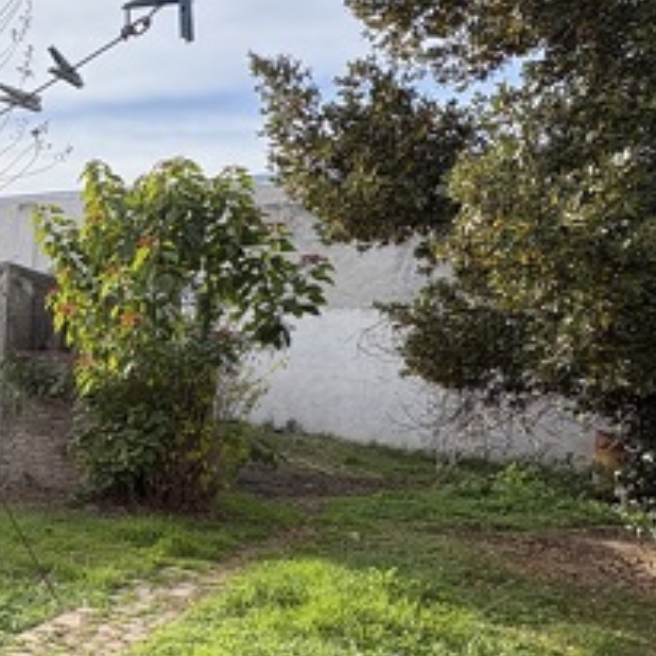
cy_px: 459
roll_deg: -1.8
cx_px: -76
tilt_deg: -6.2
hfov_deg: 35.4
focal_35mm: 40
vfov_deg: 41.1
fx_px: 858
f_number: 2.2
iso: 64
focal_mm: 2.22
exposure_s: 1/448
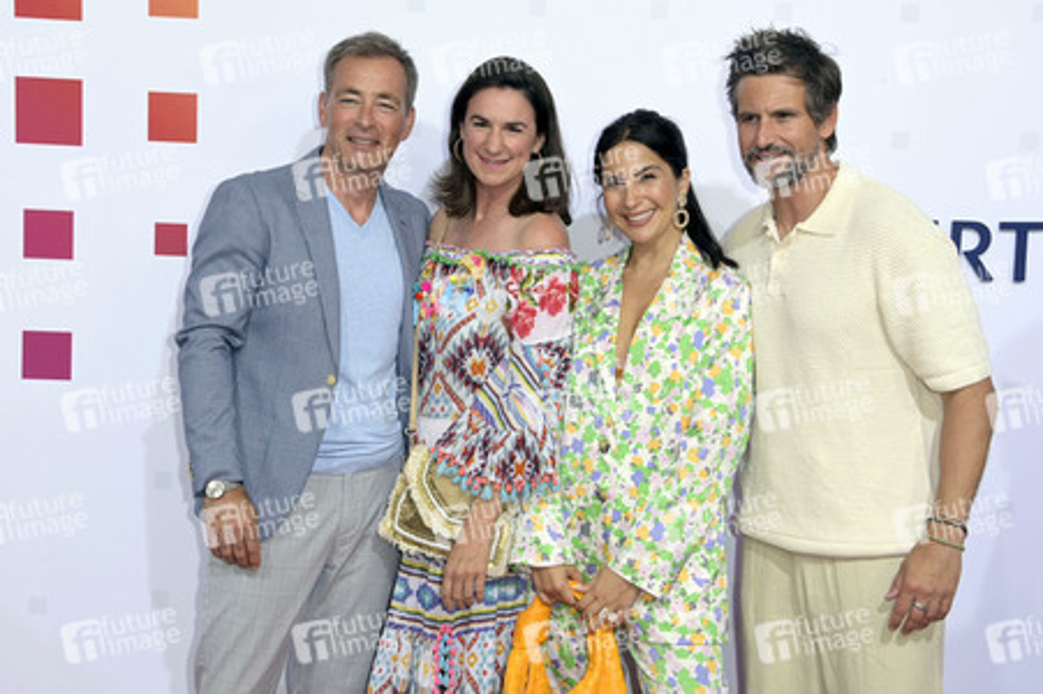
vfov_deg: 24.2
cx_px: 522
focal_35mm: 56
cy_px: 347
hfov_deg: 35.7
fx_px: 1621
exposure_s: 1/160
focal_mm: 56
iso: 500
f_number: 8
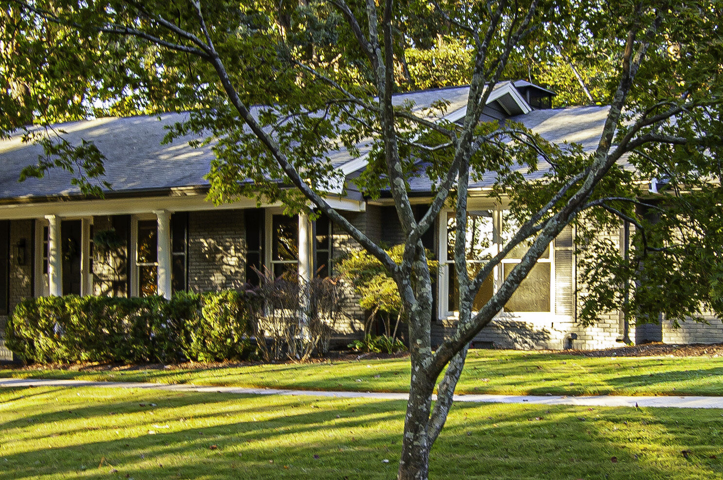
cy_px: 260
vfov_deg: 11.9
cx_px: 447
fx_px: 2307
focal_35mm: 115
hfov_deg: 17.8
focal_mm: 38
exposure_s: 1/45
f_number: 8
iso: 200
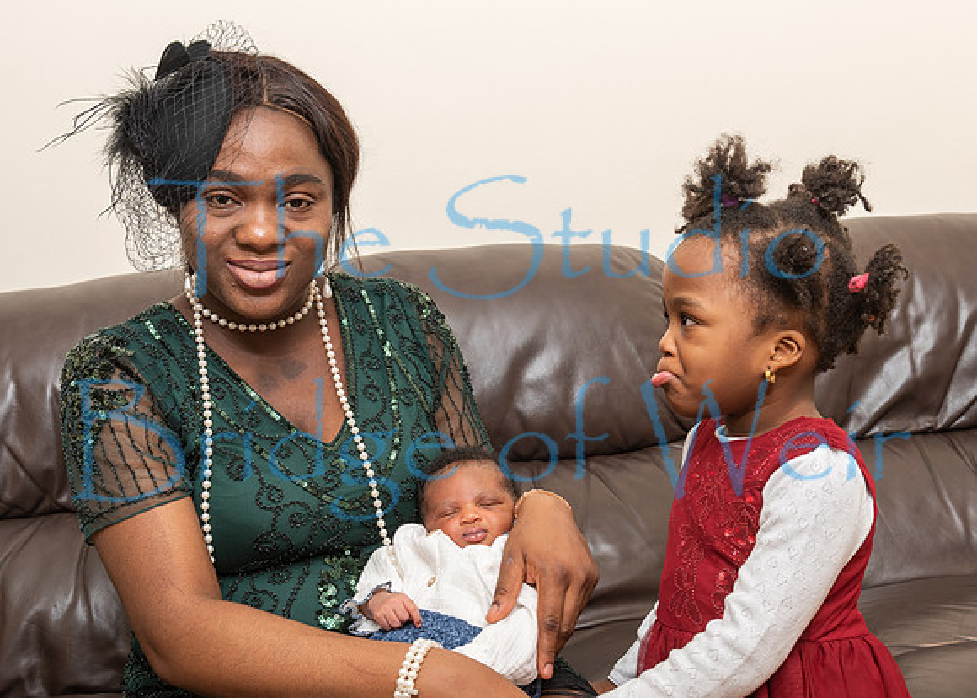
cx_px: 506
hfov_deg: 43.0
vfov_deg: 31.4
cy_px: 362
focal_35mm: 45
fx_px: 1241
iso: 100
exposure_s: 1/160
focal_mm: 32
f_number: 7.1
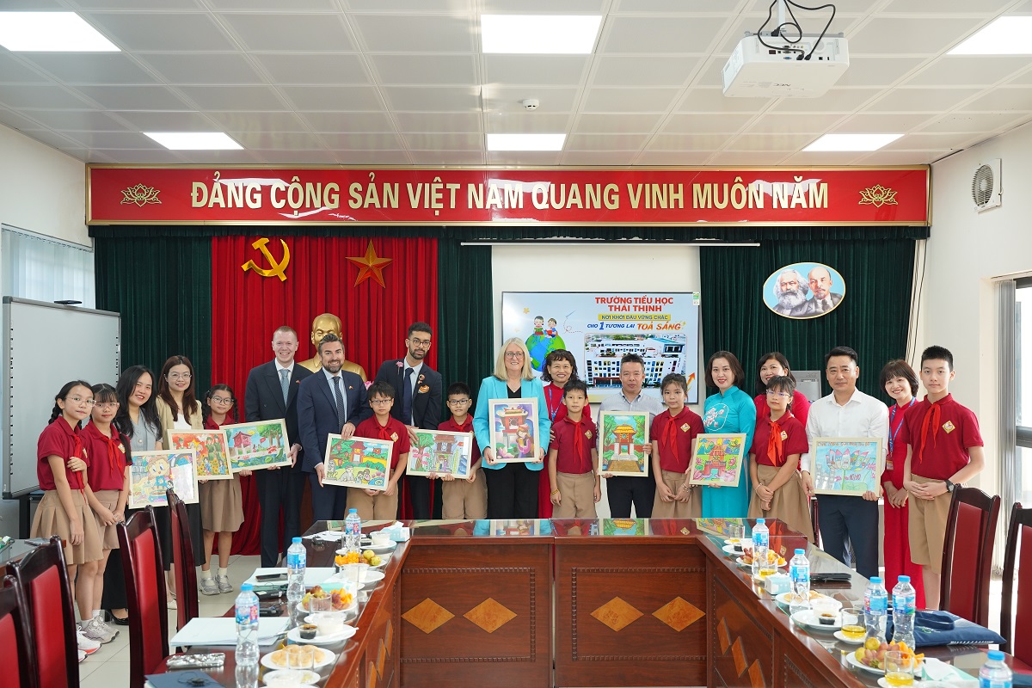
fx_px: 966
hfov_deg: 56.2
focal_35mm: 34
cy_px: 344
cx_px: 516
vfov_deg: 39.2
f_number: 4
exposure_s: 1/160
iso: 1000
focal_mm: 33.7
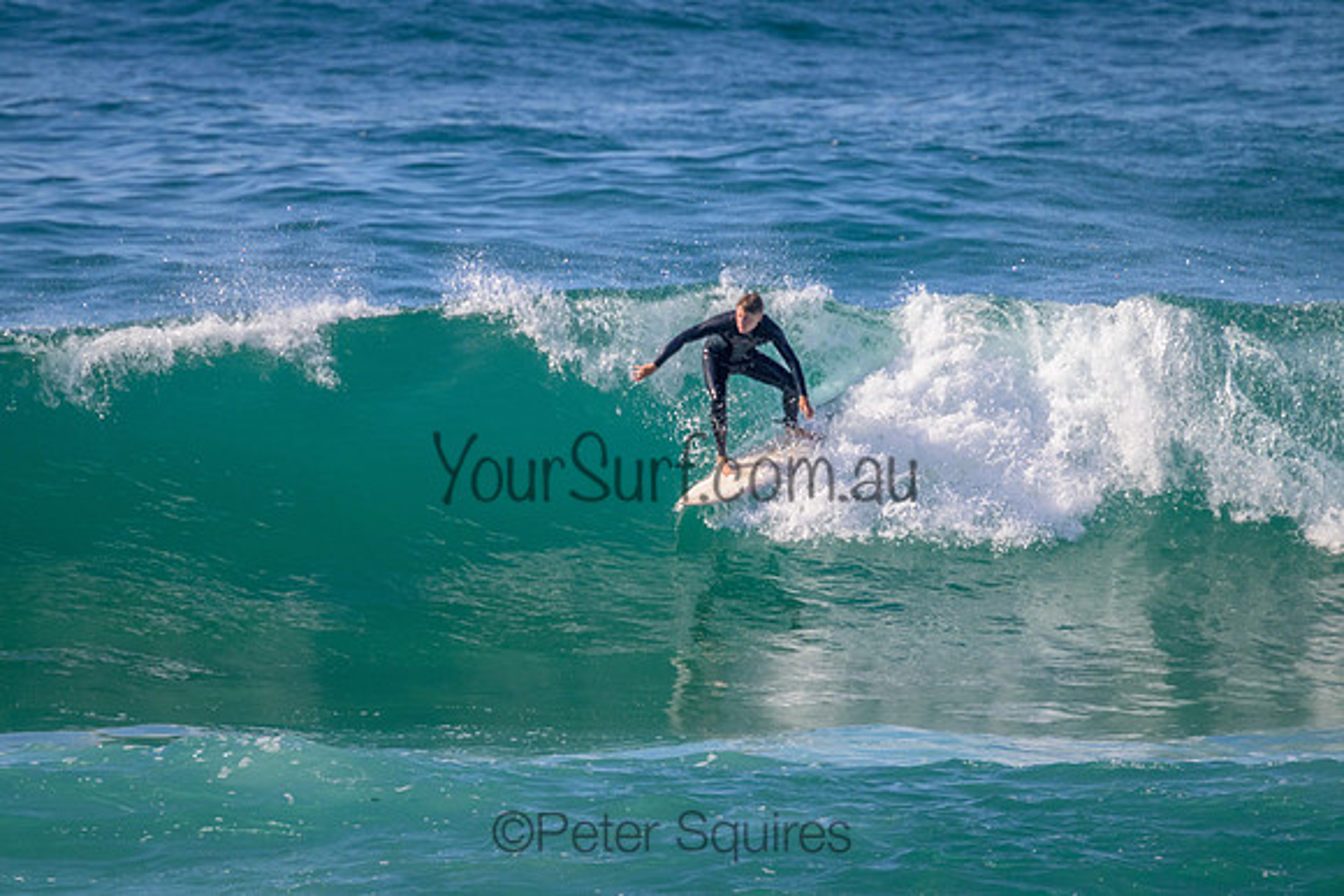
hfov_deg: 2.6
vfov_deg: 1.7
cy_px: 448
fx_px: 29872
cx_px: 672
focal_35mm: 800
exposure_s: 1/2000
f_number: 11
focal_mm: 800
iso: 2000
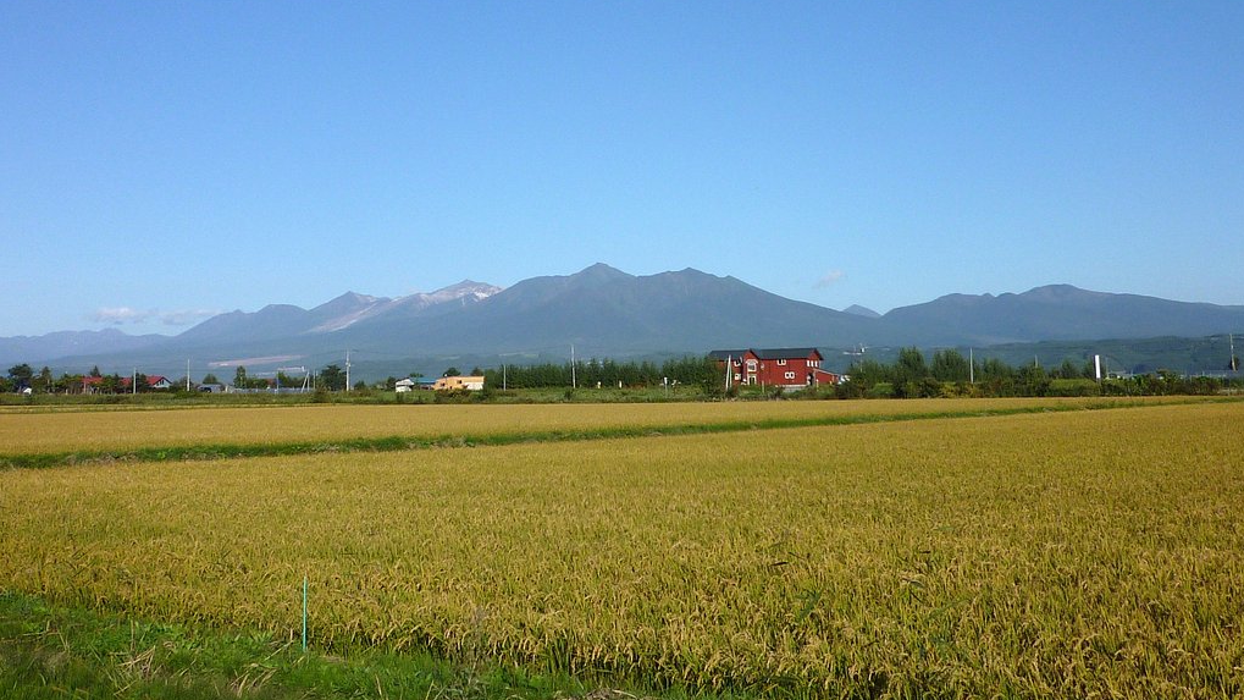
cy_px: 296
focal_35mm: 46
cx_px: 624
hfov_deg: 44.6
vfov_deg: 25.9
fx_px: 1517
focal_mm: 4.7
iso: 80
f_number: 4.5
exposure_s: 1/800
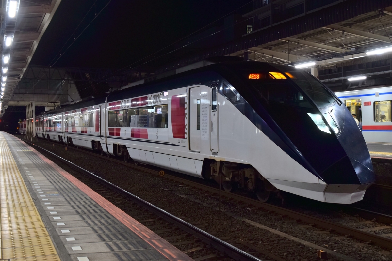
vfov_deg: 30.8
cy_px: 130
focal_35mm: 44
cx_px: 196
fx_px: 474
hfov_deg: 45.0
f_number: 6.3
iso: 200
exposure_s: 1/10
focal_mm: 29
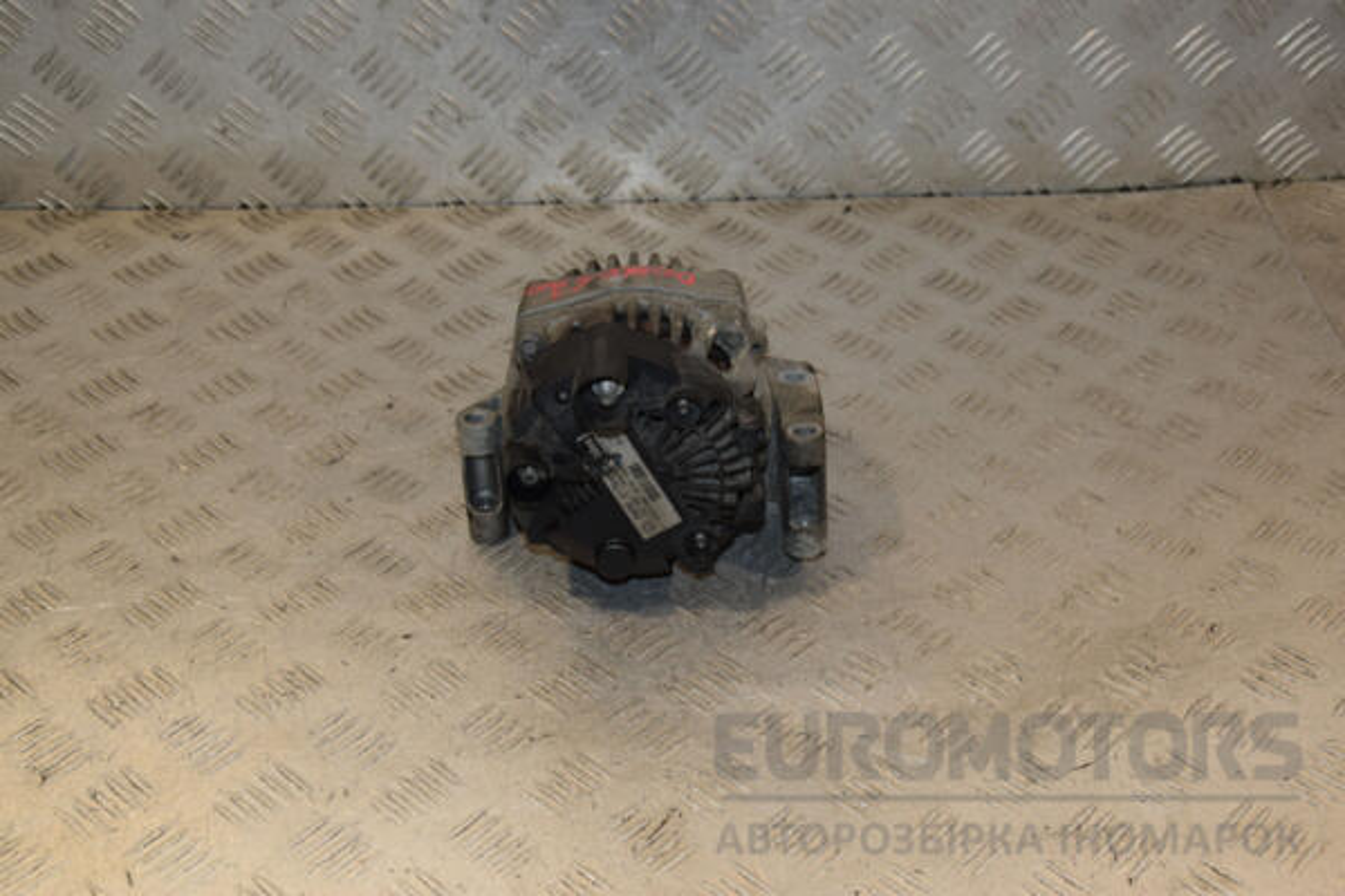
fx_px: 1961
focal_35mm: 52
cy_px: 448
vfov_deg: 25.8
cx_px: 672
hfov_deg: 37.9
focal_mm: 35
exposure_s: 1/200
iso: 800
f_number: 7.1
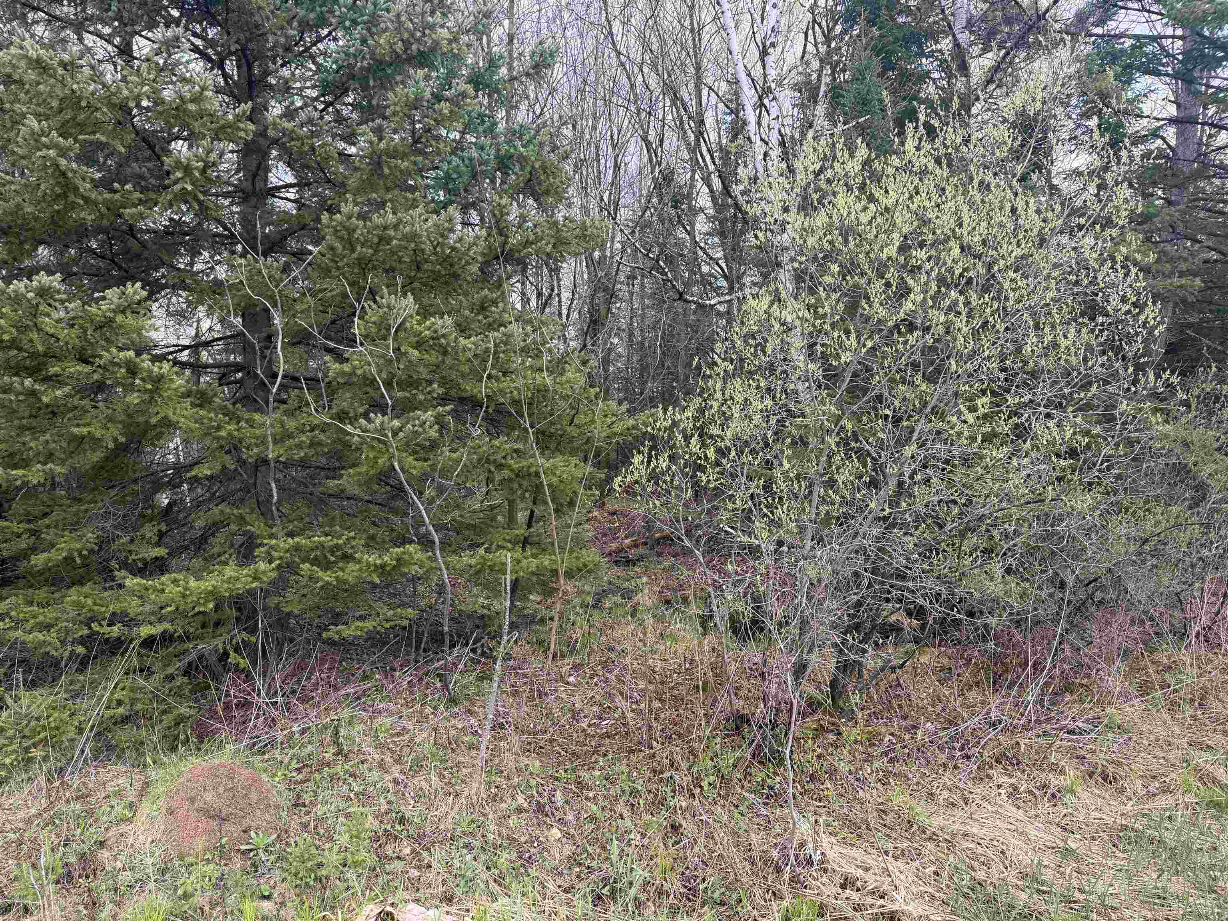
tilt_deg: -3.9
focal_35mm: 24
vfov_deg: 56.8
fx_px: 851
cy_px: 460
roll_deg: +1.1
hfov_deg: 71.6
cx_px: 614
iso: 80
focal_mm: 6.76
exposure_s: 1/416
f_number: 1.78
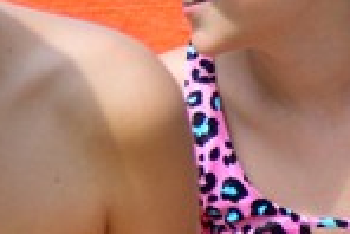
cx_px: -650
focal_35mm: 1247
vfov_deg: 1.1
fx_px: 12135
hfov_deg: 1.6
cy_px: -27
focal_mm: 120
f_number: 5
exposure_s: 1/1250
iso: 400
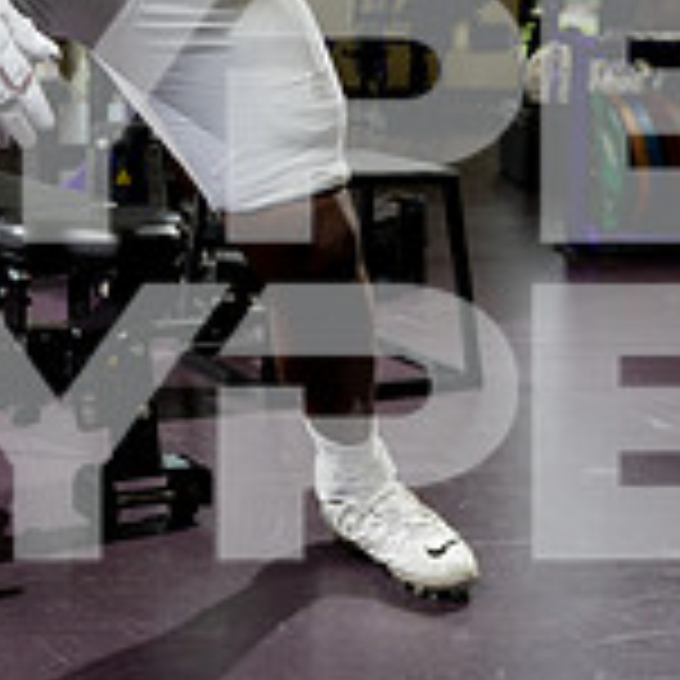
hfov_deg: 21.2
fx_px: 1800
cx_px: 176
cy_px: 108
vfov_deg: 21.1
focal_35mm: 81
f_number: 4
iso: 640
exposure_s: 1/250
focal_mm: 32
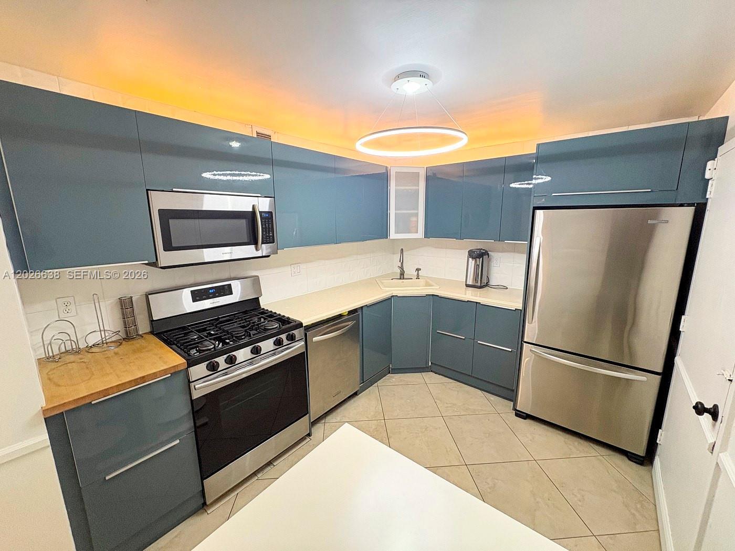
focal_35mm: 14
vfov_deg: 85.7
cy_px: 276
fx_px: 297
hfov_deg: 102.1
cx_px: 368
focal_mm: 2.22
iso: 160
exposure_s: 1/60
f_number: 2.2
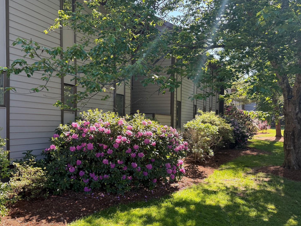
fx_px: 296
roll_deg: -1.1
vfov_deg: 41.6
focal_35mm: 34
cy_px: 134
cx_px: 128
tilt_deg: -2.3
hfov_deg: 53.8
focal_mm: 6.76
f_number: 1.78
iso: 100
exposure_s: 1/501
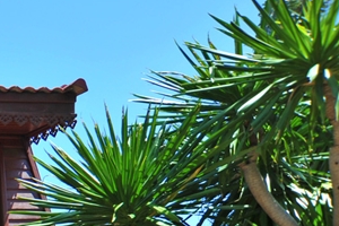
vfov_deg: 16.4
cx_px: -332
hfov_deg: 18.6
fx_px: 678
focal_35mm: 72
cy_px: 383
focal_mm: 18
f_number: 9
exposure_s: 1/160
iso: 200
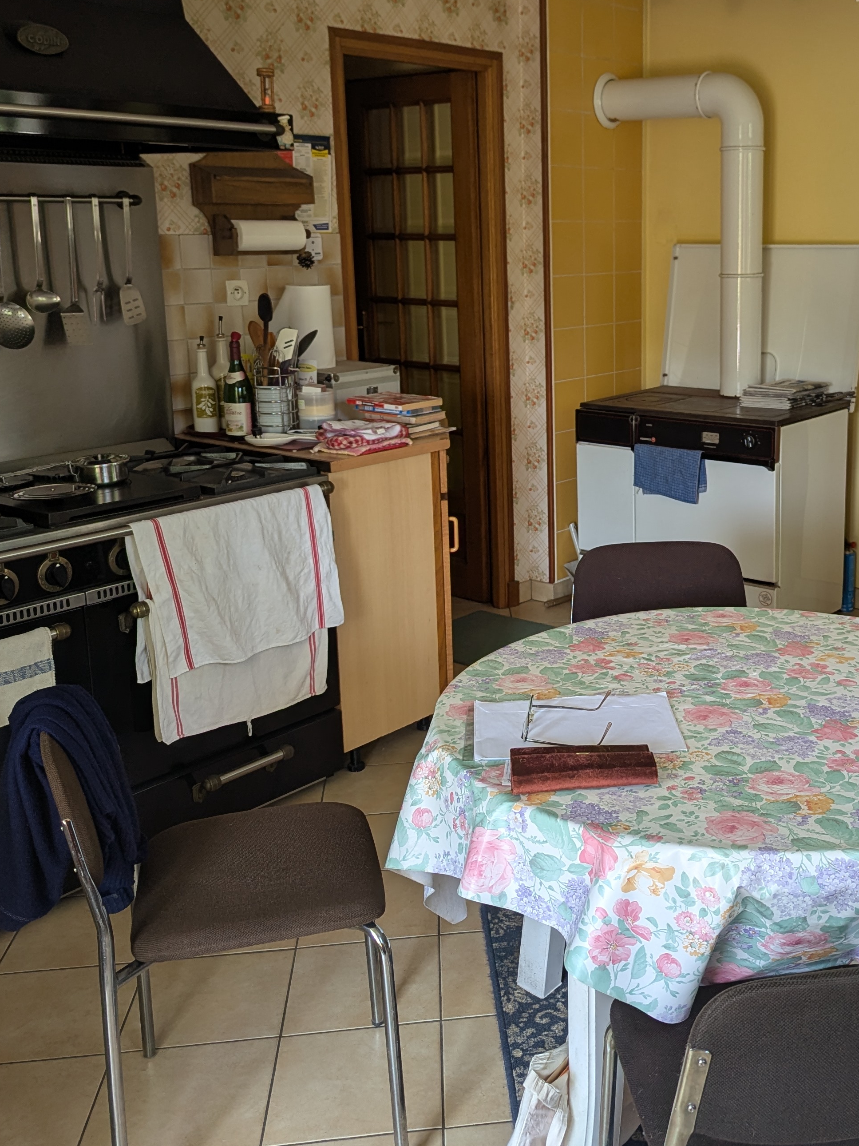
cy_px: 520
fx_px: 1257
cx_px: 608
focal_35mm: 38
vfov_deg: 48.9
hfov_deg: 37.1
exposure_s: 1/49.2
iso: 43
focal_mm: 6.81
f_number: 1.85
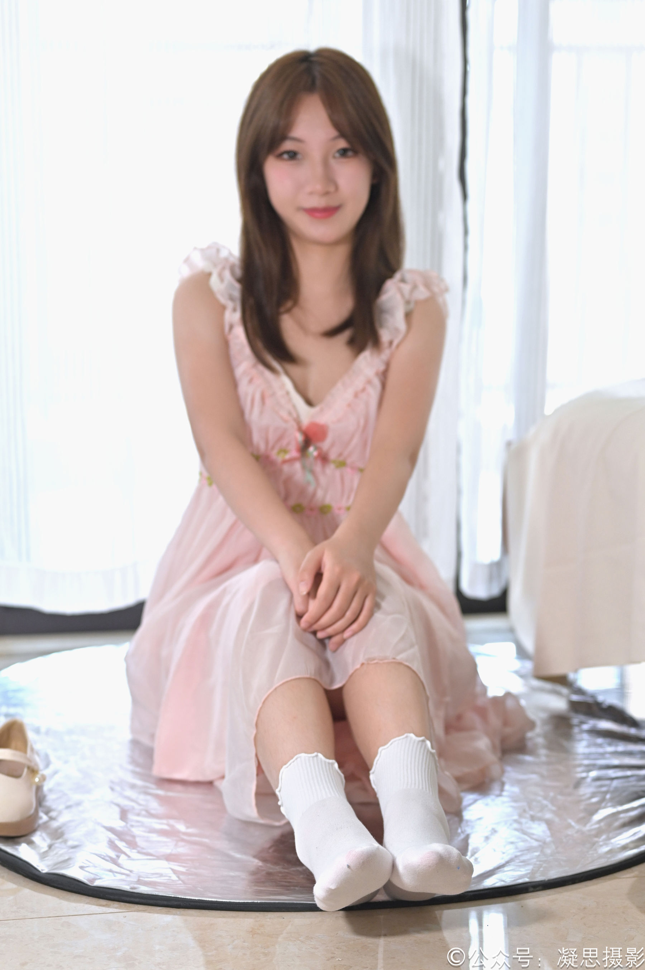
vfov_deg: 27.0
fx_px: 2018
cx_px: 322
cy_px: 485
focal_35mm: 75
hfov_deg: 18.2
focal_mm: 50
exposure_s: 1/100
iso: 640
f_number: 2.5
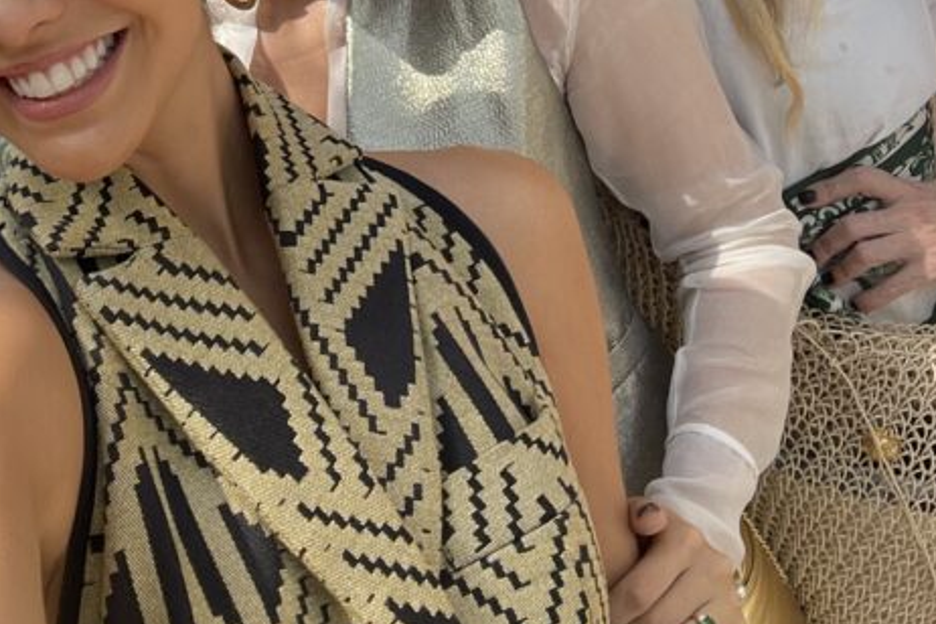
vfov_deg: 22.7
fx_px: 1378
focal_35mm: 53
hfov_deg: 36.8
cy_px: -197
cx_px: 255
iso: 25
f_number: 2.2
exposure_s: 1/122
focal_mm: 2.71
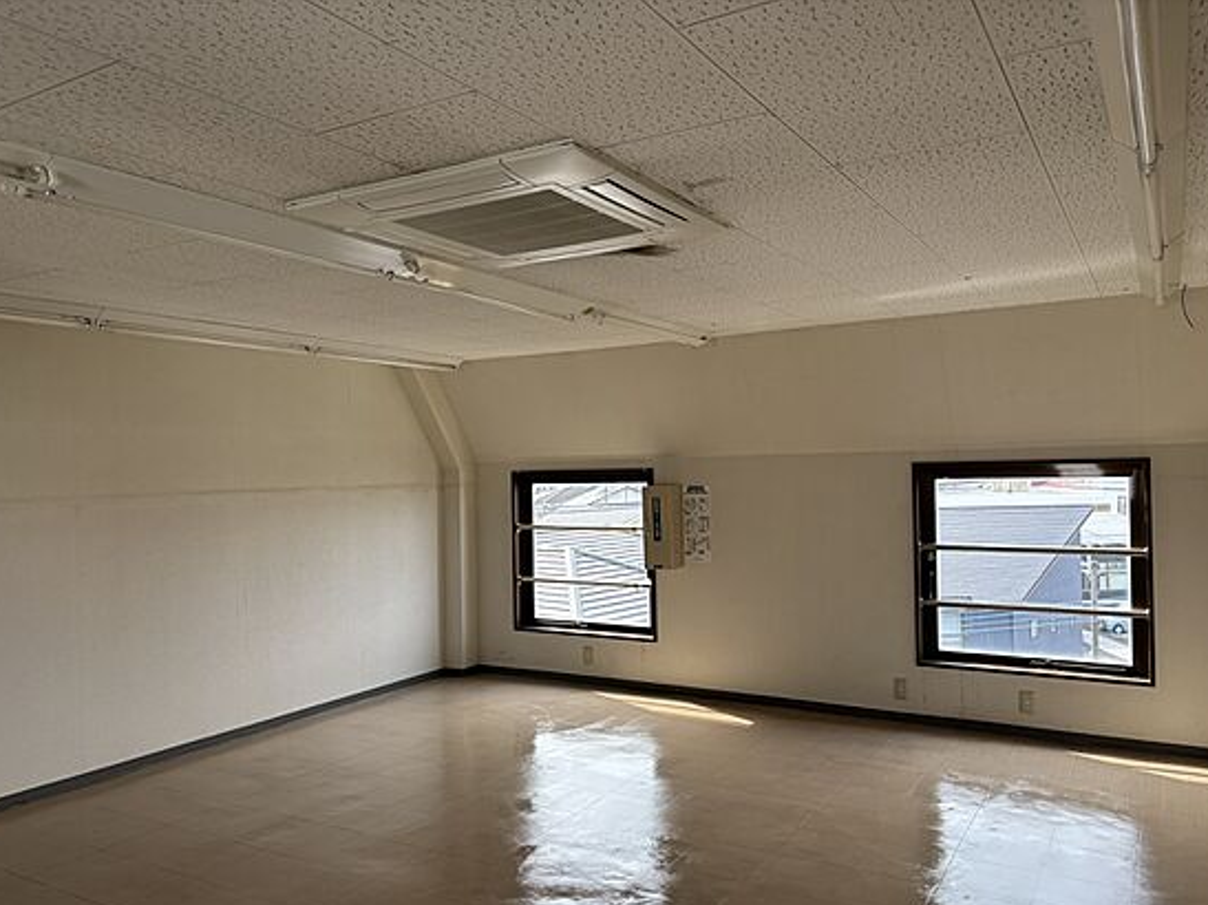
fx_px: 942
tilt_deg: +1.4
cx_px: 596
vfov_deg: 51.3
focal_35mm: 27
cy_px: 468
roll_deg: +1.6
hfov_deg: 65.3
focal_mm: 5.96
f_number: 1.6
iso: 50
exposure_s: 1/238
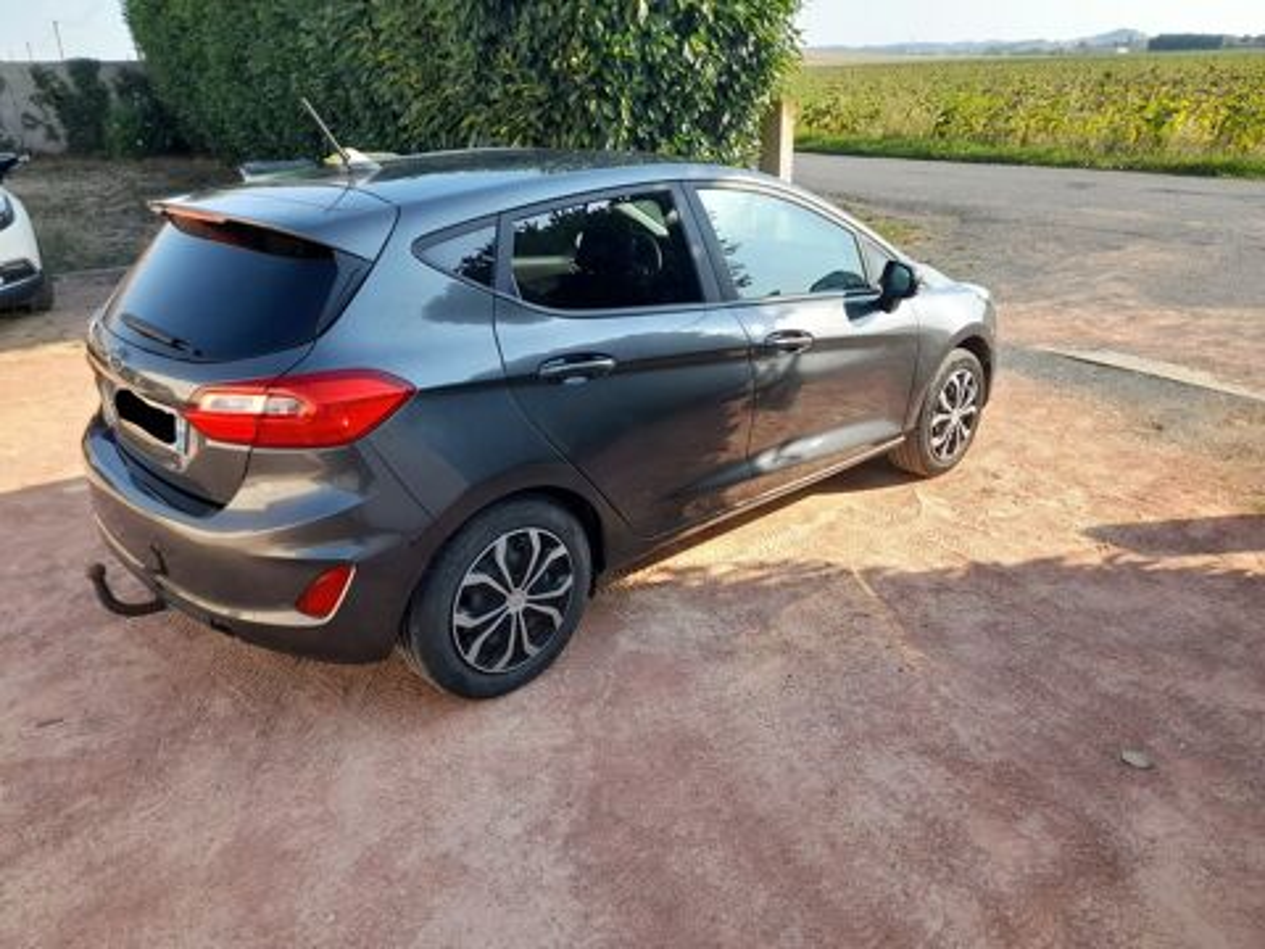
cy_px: 474
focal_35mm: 25
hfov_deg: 69.4
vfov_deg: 54.9
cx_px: 632
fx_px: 914
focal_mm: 4.6
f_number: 2
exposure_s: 1/195
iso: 20
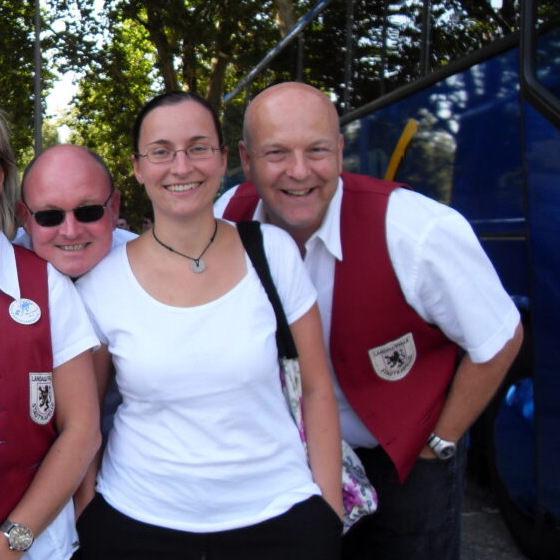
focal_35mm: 55
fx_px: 1007
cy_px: 274
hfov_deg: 30.1
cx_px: 87
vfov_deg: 31.1
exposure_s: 1/250
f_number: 2.8
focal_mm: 6.3
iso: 80
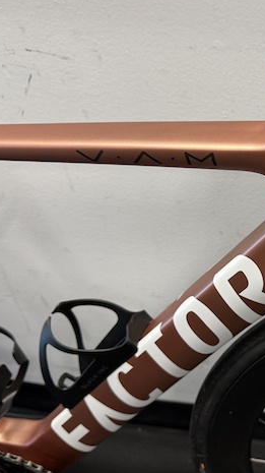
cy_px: 259
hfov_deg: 23.9
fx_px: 563
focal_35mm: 45
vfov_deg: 45.4
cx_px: 327
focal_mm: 6.76
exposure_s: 1/60
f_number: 1.78
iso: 160
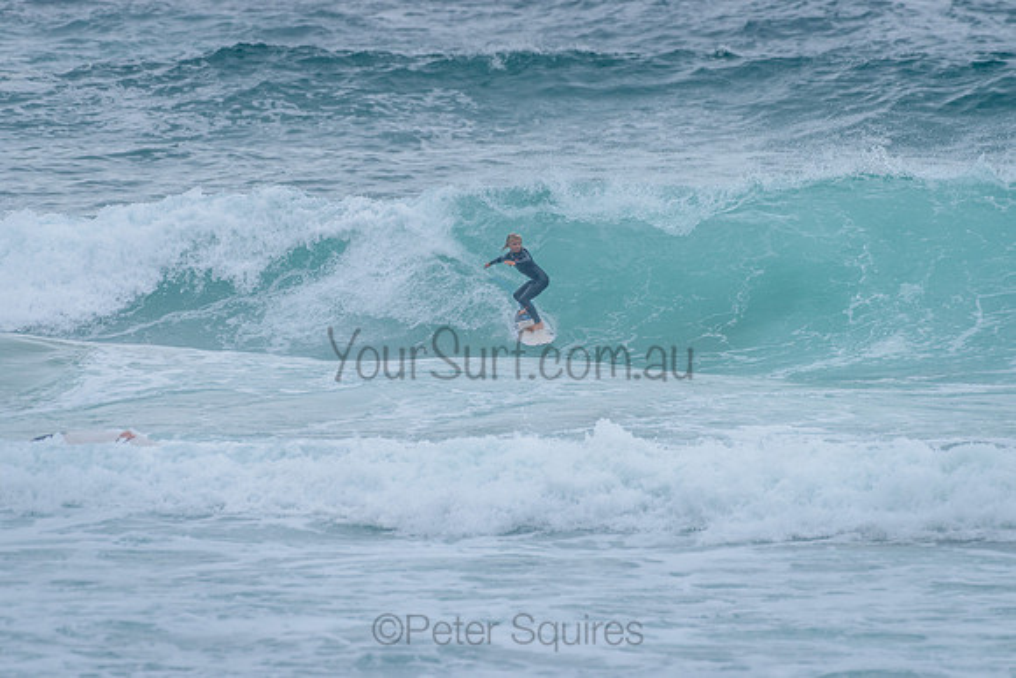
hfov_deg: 3.4
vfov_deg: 2.2
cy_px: 263
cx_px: 509
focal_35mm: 613
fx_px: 17297
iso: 500
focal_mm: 500
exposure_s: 1/1250
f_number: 5.6
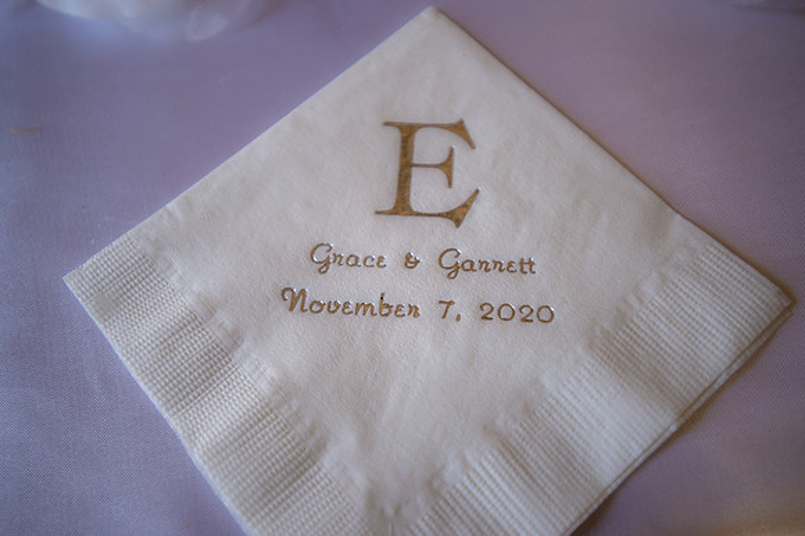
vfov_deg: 37.8
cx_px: 402
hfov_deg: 54.5
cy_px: 268
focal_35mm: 35
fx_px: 782
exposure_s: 1/125
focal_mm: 35
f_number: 2.8
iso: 500
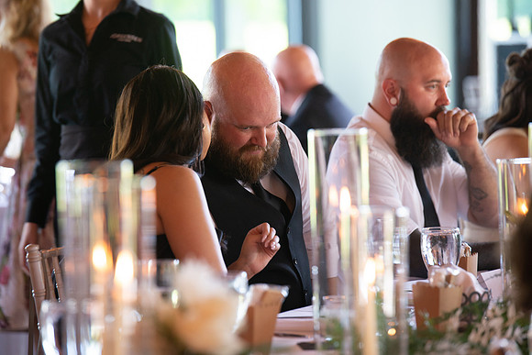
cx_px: 266
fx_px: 2956
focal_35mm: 200
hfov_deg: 10.3
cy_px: 178
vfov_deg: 6.9
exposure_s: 1/160
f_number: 4
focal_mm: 200
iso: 1000
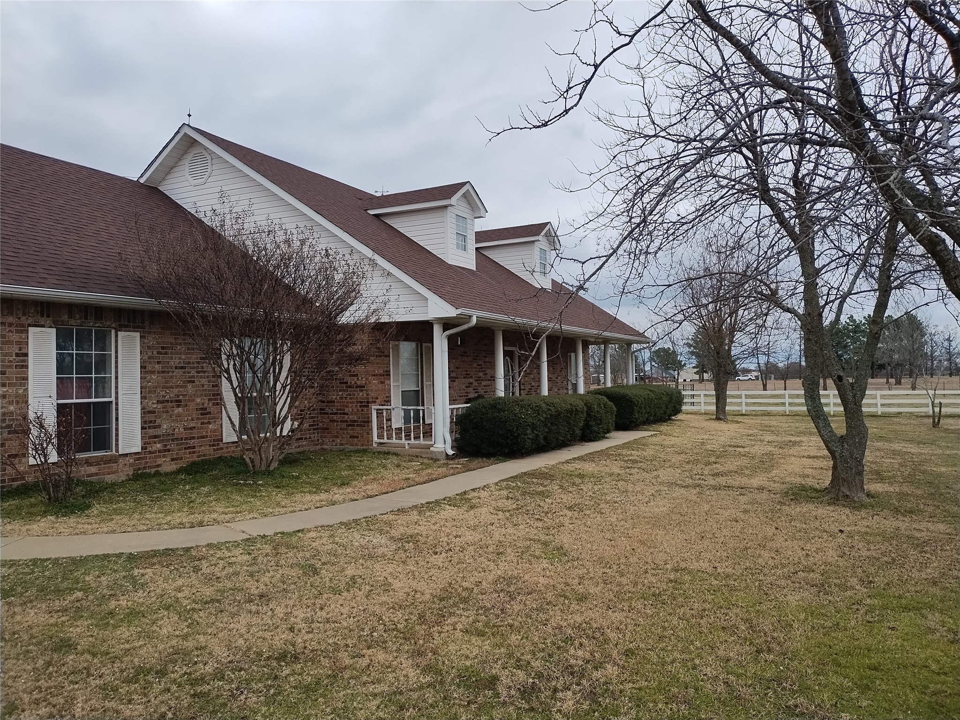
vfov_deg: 54.9
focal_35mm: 25
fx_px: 693
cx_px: 480
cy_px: 360
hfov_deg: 69.4
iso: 102
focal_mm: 4.71
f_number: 1.7
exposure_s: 1/2087
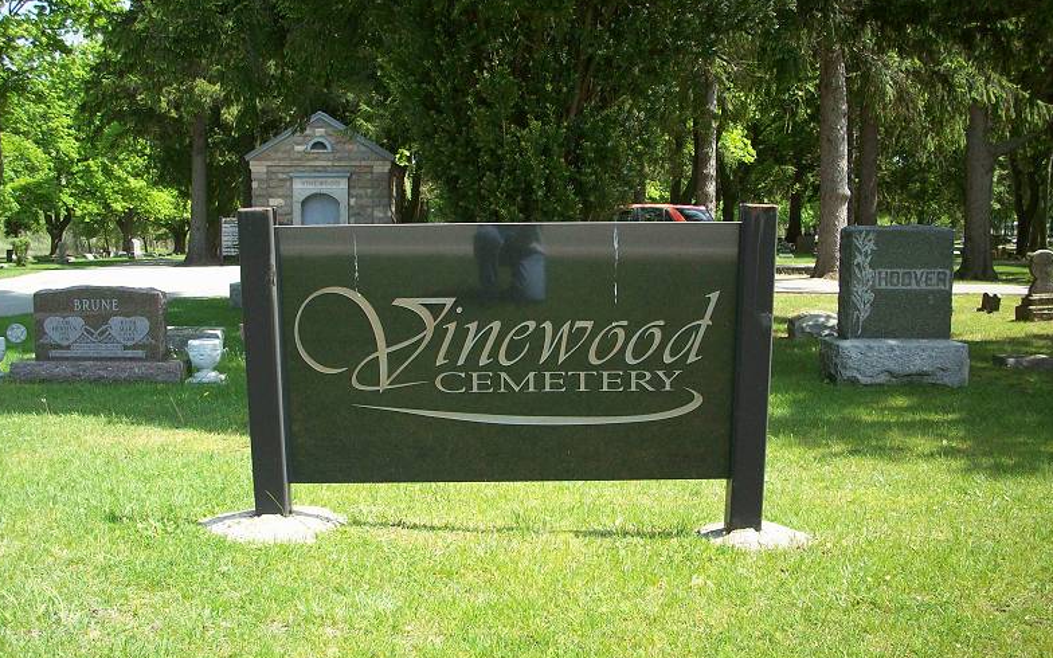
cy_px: 388
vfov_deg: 31.9
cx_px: 520
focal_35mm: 40
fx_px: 1148
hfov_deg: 49.3
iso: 80
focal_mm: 6.2
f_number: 2.8
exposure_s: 1/382
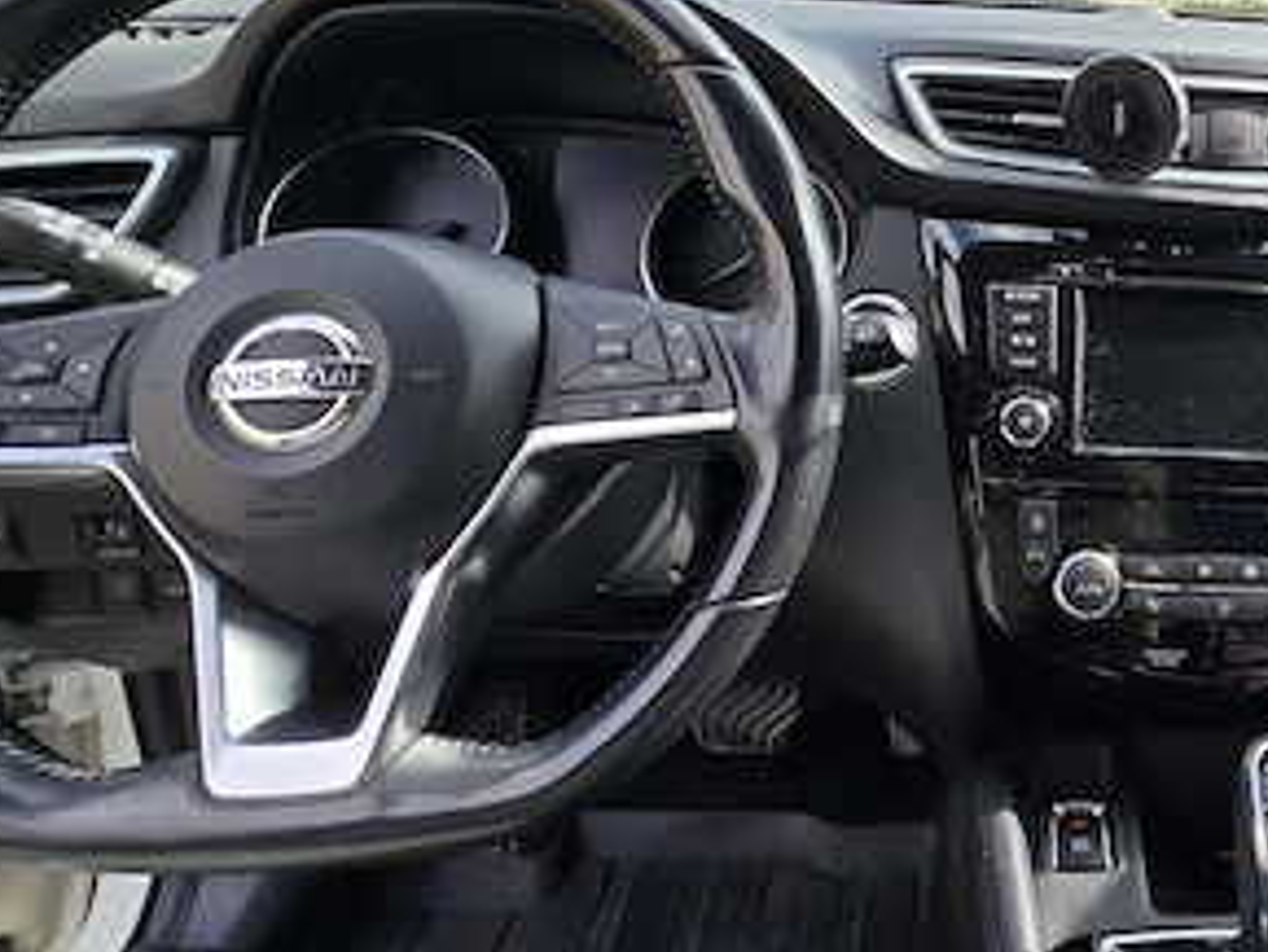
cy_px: 329
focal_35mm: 27
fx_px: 989
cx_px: 1071
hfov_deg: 58.5
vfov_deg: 50.6
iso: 50
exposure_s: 1/426
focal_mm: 2.2
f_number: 2.2
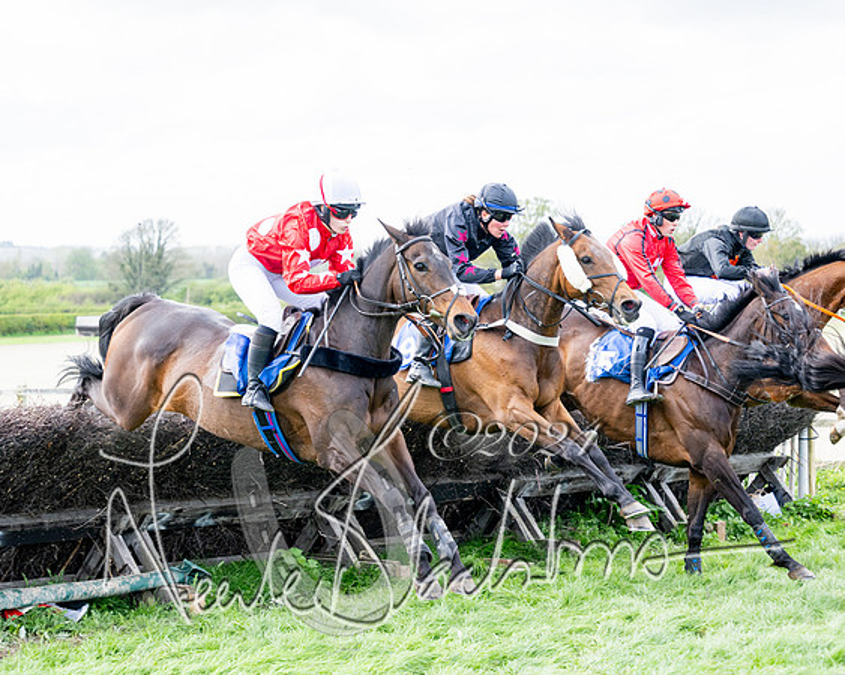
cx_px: 342
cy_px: 312
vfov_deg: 17.8
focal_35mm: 86
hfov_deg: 22.2
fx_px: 2151
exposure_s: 1/1000
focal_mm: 70
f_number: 4
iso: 400
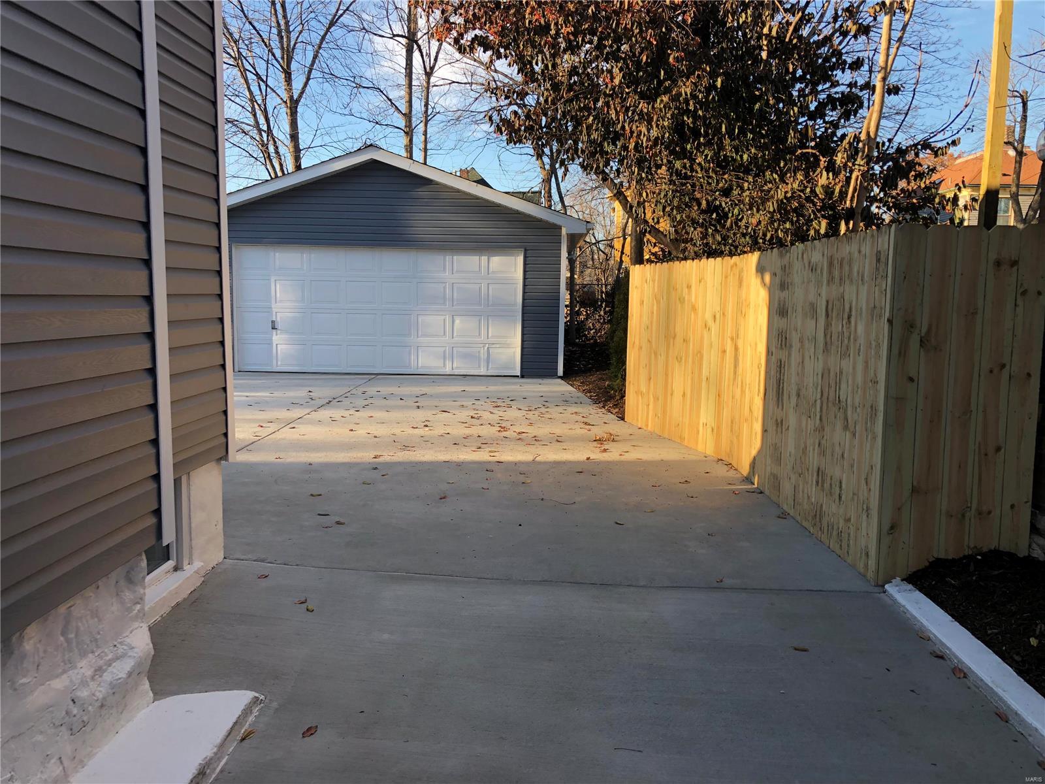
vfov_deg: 49.7
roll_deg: -0.7
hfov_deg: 63.4
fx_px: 845
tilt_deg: -6.8
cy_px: 392
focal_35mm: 28
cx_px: 522
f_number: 1.8
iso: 20
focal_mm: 3.99
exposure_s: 1/397
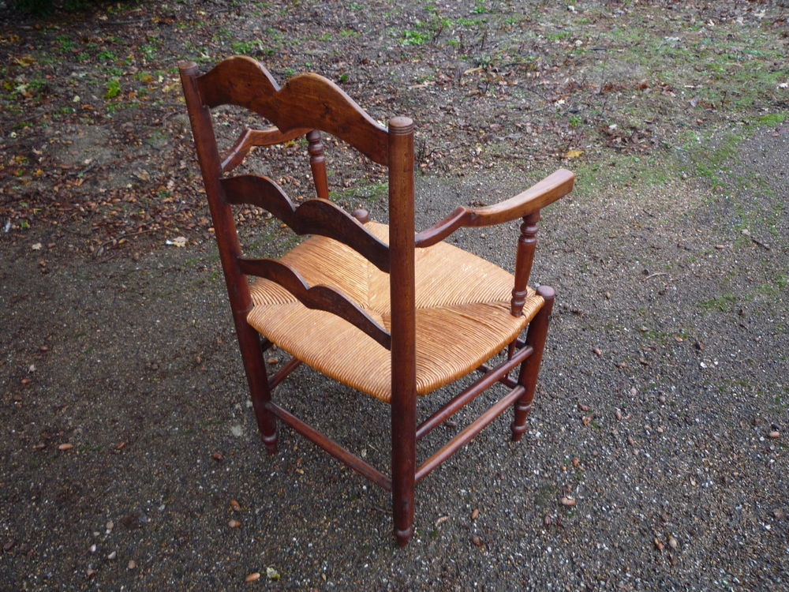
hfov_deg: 60.0
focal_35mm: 30
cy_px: 296
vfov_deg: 46.8
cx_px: 394
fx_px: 684
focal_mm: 5.2
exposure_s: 1/30
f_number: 3.3
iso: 125
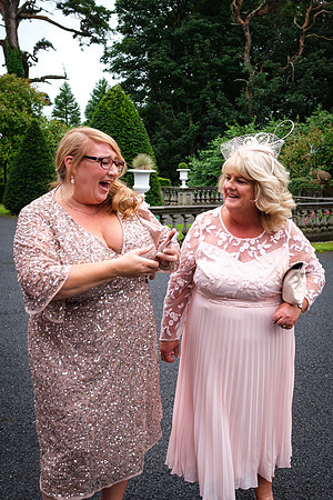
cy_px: 238
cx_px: 235
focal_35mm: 38
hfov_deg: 34.8
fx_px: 524
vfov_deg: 51.0
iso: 250
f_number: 5
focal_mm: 16
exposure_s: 1/160
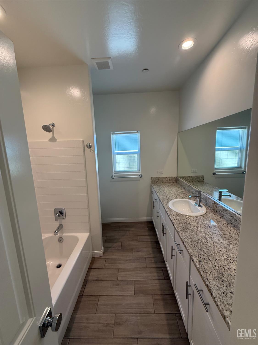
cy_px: 172
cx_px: 129
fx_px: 139
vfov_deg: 102.1
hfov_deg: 85.7
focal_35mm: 14
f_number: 2.2
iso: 250
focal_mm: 2.22
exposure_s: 1/120
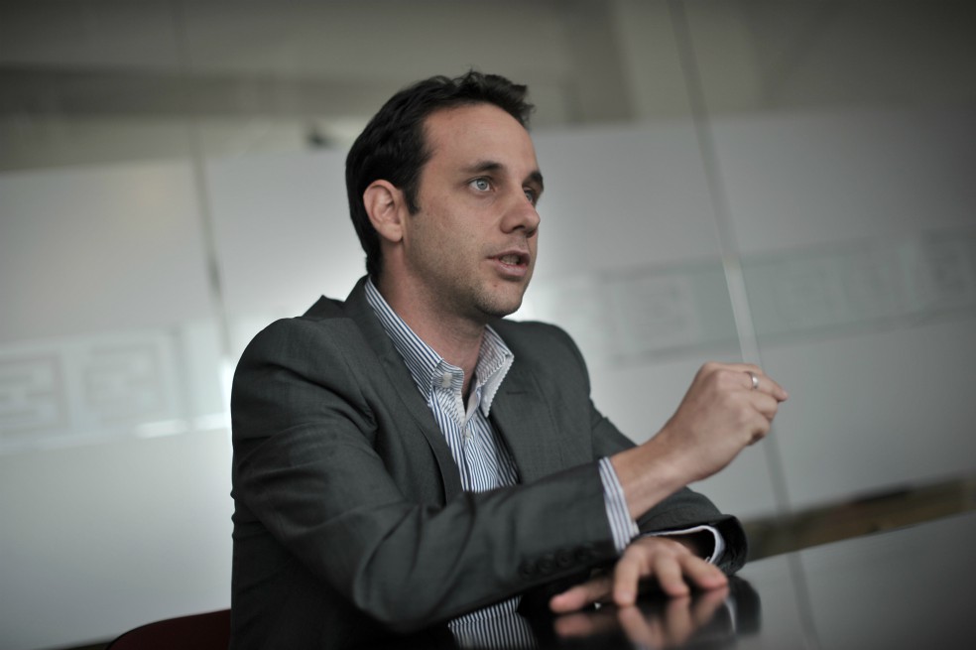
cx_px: 488
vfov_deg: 27.0
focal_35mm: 50
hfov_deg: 39.6
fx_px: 1355
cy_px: 325
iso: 200
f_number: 2
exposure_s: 1/640
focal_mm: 50
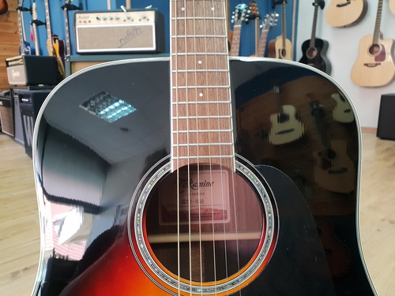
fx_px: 297
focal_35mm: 26
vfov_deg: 53.1
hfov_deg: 67.3
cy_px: 148
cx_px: 198
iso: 250
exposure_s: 1/50
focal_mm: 4.3
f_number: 2.4
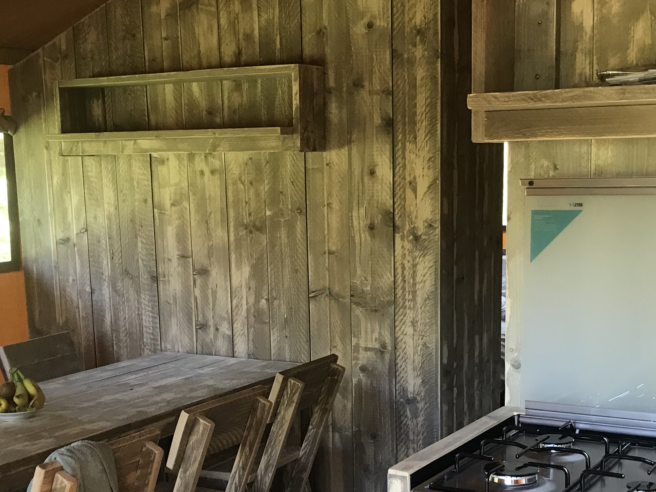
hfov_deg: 33.8
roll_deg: +1.1
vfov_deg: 25.3
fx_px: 1080
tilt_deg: -10.3
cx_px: 347
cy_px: 371
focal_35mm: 57
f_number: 1.8
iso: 40
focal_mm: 3.99
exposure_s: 1/20
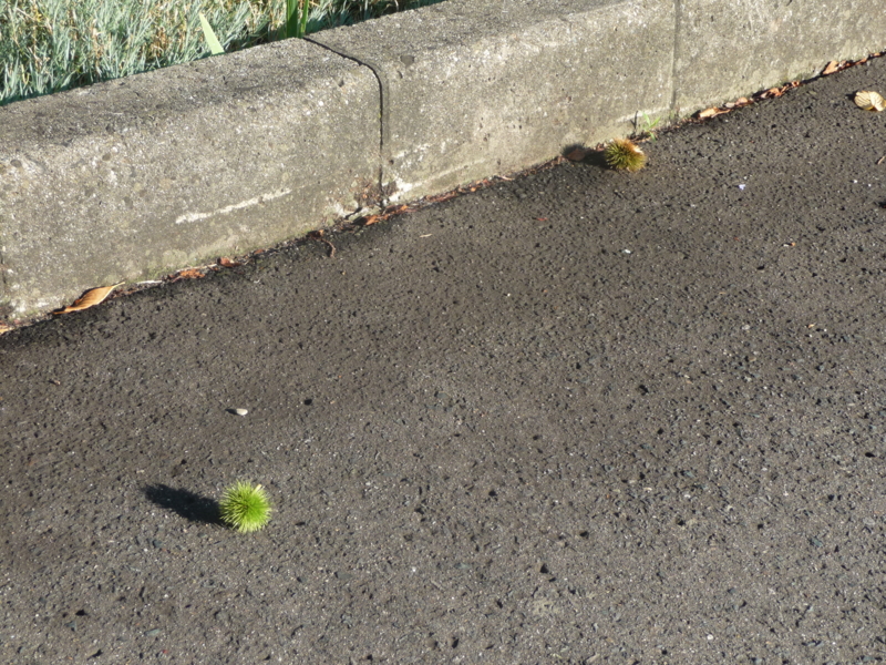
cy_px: 332
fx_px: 1971
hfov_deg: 25.3
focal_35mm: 77
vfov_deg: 19.1
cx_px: 443
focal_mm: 13.1
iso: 100
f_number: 4.6
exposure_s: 1/160
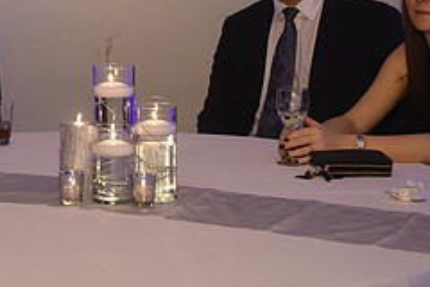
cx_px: 75
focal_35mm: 121
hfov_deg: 16.8
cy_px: 22
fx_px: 1445
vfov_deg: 11.3
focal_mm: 50
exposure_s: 1/200
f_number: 5.6
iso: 2500
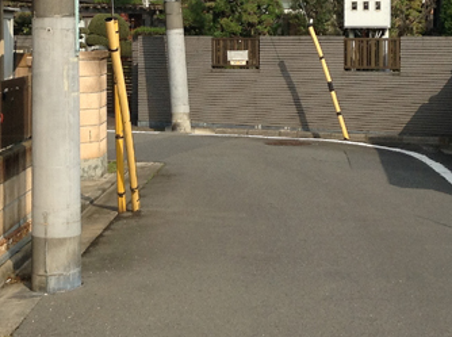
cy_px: 24
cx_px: 172
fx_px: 1094
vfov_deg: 17.2
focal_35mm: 84
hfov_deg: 23.3
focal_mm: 3.3
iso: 32
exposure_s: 1/891
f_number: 2.4
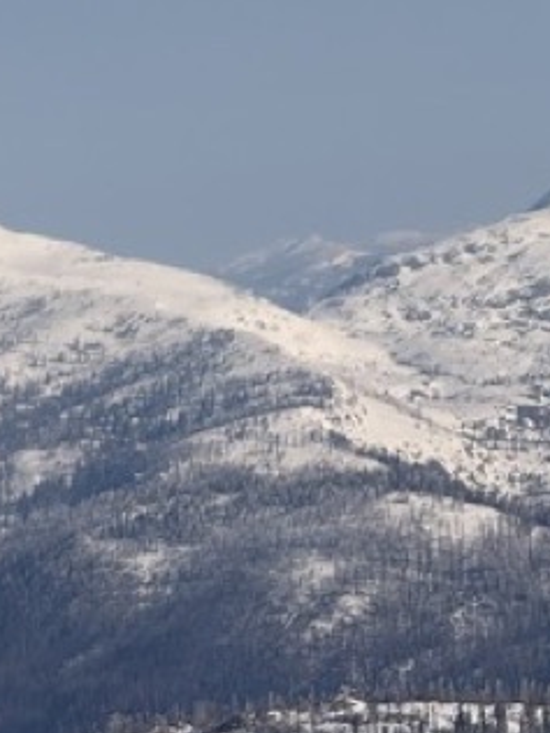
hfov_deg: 3.0
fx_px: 10444
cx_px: 43
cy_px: 800
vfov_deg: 4.0
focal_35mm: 493
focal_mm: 15.66
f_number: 2.8
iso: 50
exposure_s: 1/3058
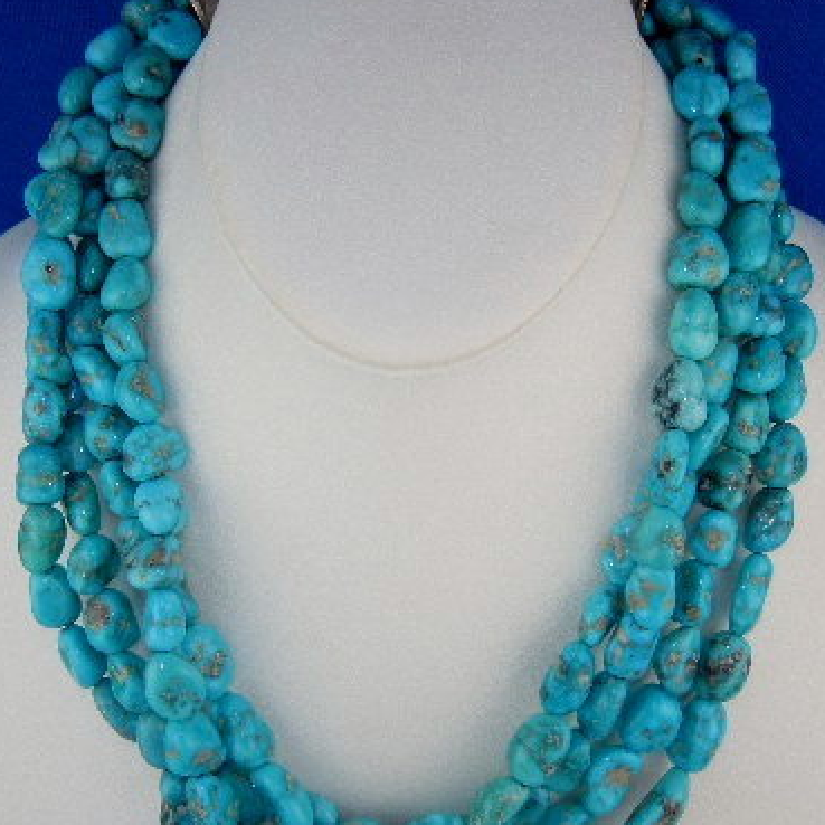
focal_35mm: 46
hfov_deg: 36.8
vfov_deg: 36.8
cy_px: 434
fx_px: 1240
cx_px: 416
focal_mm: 5.4
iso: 160
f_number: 3.5
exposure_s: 1/44
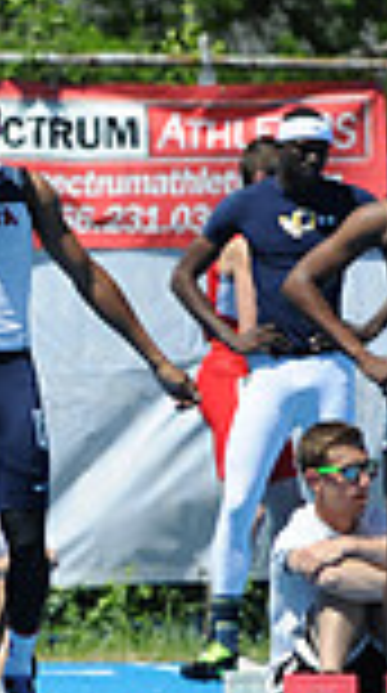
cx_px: -796
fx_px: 29020
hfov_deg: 0.8
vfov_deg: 1.4
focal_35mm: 1582
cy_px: 446
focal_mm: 400
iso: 250
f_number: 5.6
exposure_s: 1/1600
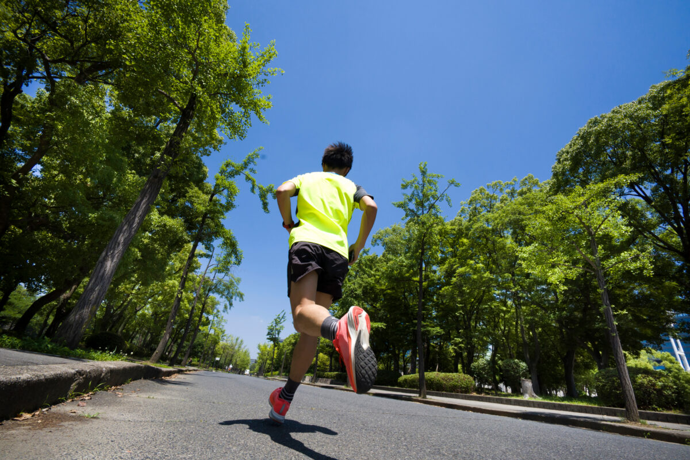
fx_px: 287
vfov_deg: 77.3
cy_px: 230
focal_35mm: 15
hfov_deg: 100.4
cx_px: 345
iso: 800
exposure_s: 1/1000
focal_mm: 15
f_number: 11
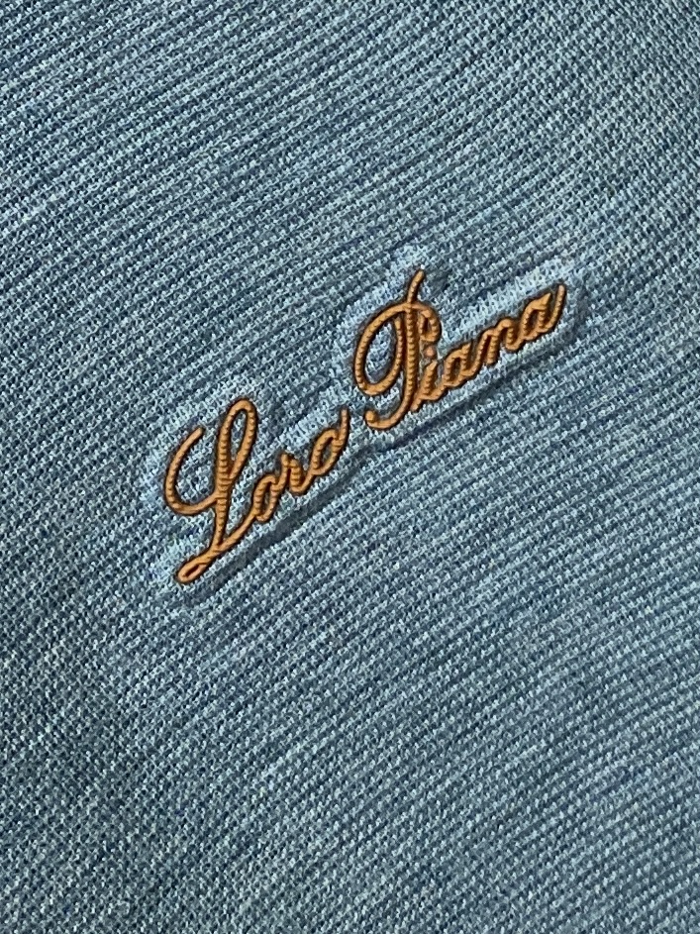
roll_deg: +35.0
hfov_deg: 53.1
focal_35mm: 26
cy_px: 467
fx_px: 701
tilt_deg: -9.7
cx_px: 350
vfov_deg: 67.3
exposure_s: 1/121
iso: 100
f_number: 1.8
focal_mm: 4.25
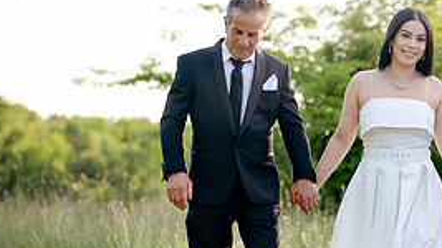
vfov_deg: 7.0
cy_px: 167
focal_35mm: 172
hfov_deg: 12.3
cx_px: 505
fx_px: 2015
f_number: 1.6
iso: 100
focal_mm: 50
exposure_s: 1/1000
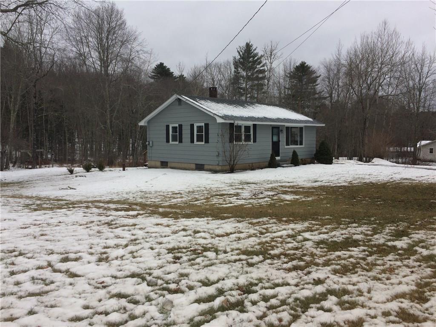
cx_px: 218
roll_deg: +1.2
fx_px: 365
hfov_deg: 61.7
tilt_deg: -5.6
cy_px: 164
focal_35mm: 29
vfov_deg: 48.2
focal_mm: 4.15
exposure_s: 1/203
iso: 32
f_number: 2.2
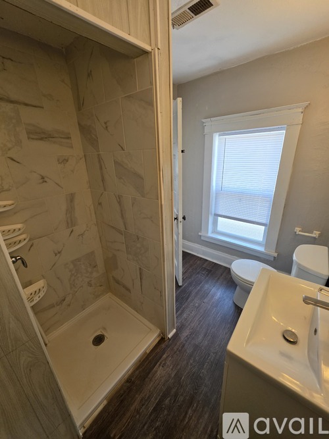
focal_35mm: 13
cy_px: 220
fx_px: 165
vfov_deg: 106.2
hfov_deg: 89.9
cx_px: 164
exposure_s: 1/120
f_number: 1.9
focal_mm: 2.2
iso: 100
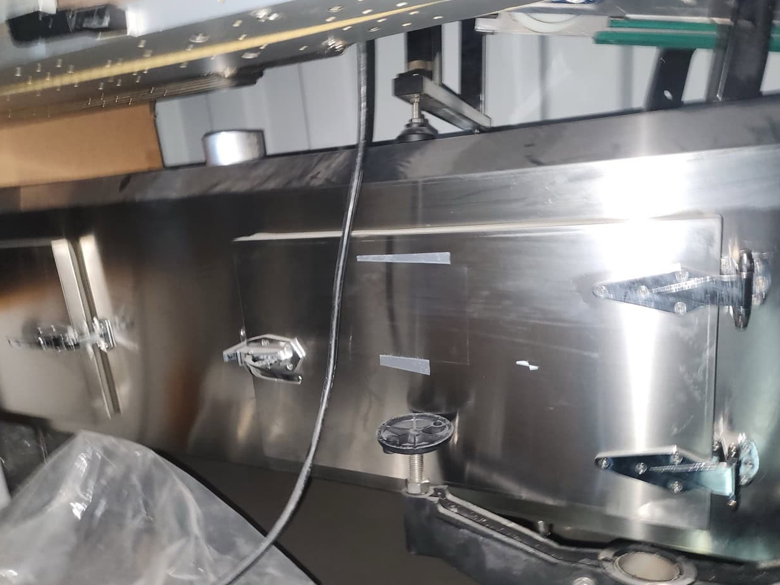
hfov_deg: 71.6
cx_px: 390
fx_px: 541
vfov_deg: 56.8
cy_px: 299
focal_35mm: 24
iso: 400
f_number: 1.8
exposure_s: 1/8
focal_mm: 5.4
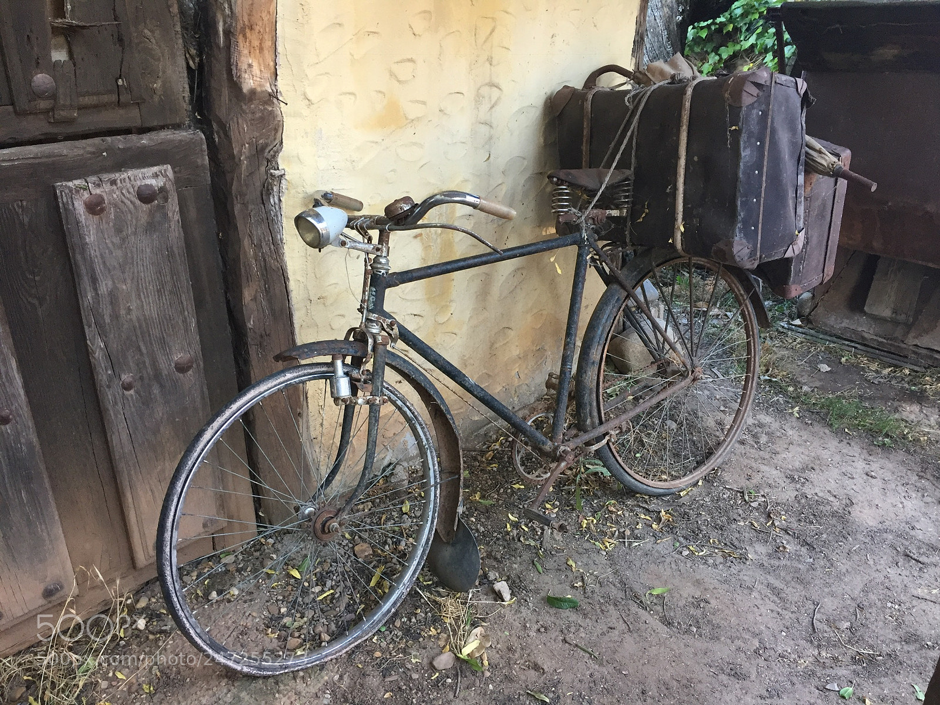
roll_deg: -1.0
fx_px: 787
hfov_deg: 61.7
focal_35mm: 29
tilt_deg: -25.2
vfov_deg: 48.2
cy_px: 352
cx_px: 470
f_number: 2.2
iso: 50
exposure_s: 1/33
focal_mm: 4.15
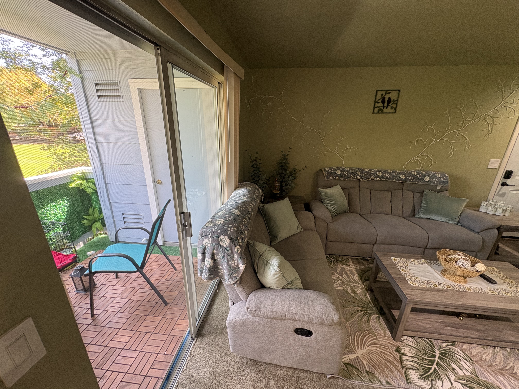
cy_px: 194
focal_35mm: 14
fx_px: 210
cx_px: 260
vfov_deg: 85.7
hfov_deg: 102.1
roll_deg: -0.7
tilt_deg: -16.8
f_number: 2.2
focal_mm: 2.22
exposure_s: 1/63
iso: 250
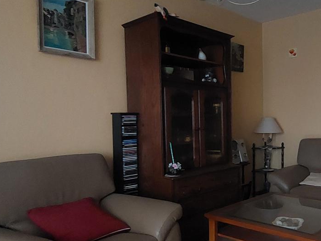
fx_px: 297
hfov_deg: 54.9
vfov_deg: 44.0
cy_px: 145
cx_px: 228
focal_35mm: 32
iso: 800
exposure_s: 1/25
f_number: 2.2
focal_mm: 1.74
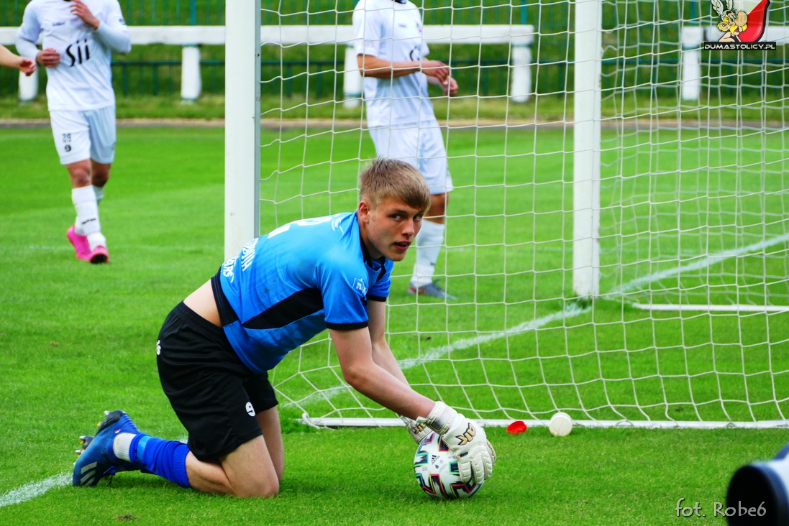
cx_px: 383
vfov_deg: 4.9
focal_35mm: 282
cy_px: 255
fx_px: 6182
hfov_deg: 7.3
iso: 400
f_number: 4
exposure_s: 1/500
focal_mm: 98.25
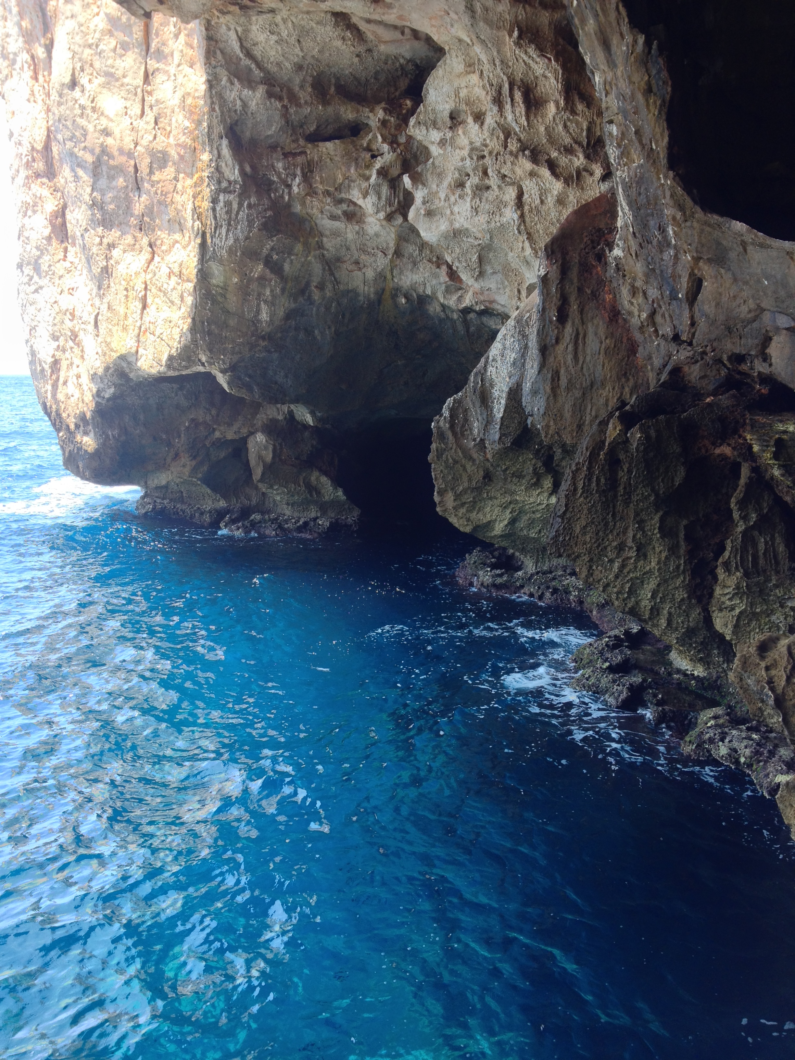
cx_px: 398
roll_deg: +1.3
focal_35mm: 35
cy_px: 530
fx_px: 1072
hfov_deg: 40.7
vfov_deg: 52.6
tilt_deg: -10.9
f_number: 2.4
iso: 50
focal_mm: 4.28
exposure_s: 1/120
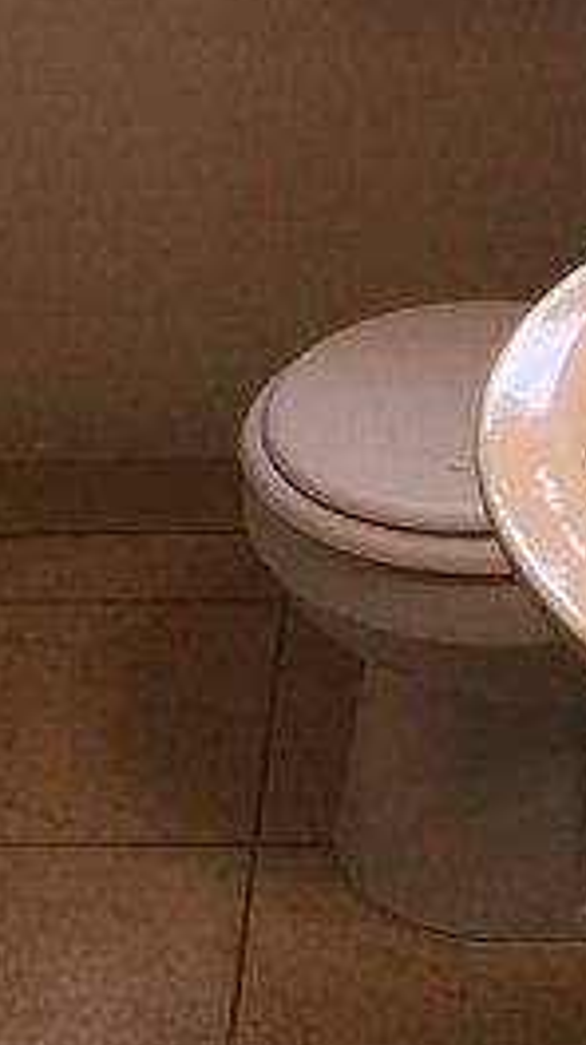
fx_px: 2548
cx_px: 360
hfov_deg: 13.1
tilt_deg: -14.2
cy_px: -412
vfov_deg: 20.6
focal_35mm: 92
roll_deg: +2.2
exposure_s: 1/30
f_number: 2.2
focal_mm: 4.15
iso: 32
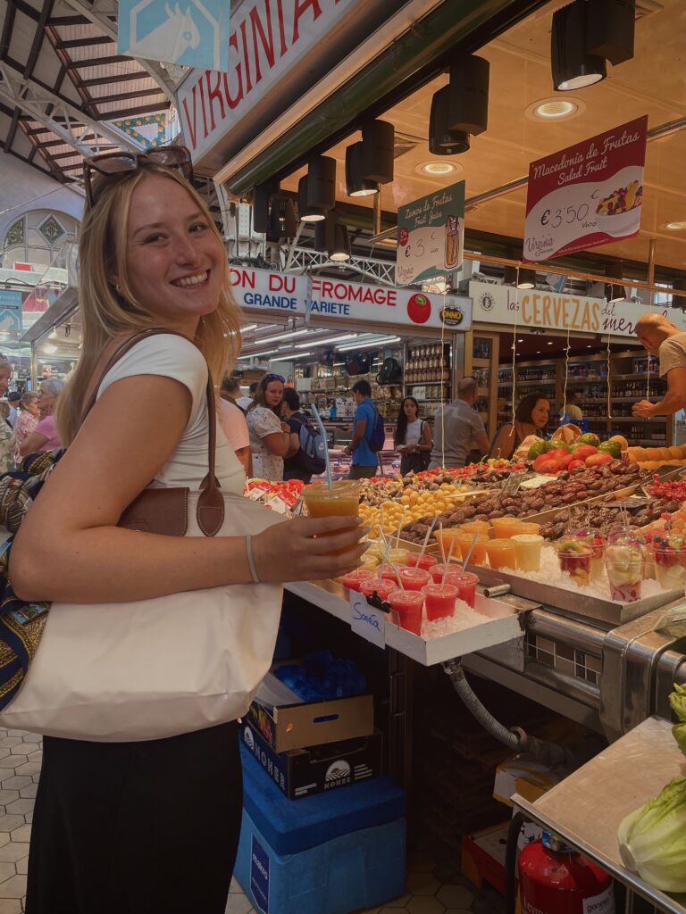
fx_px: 687
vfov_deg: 67.3
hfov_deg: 53.1
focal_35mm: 26
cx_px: 343
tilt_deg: -3.3
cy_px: 457
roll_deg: -1.6
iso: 32
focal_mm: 4.2
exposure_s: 1/108
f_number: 1.6
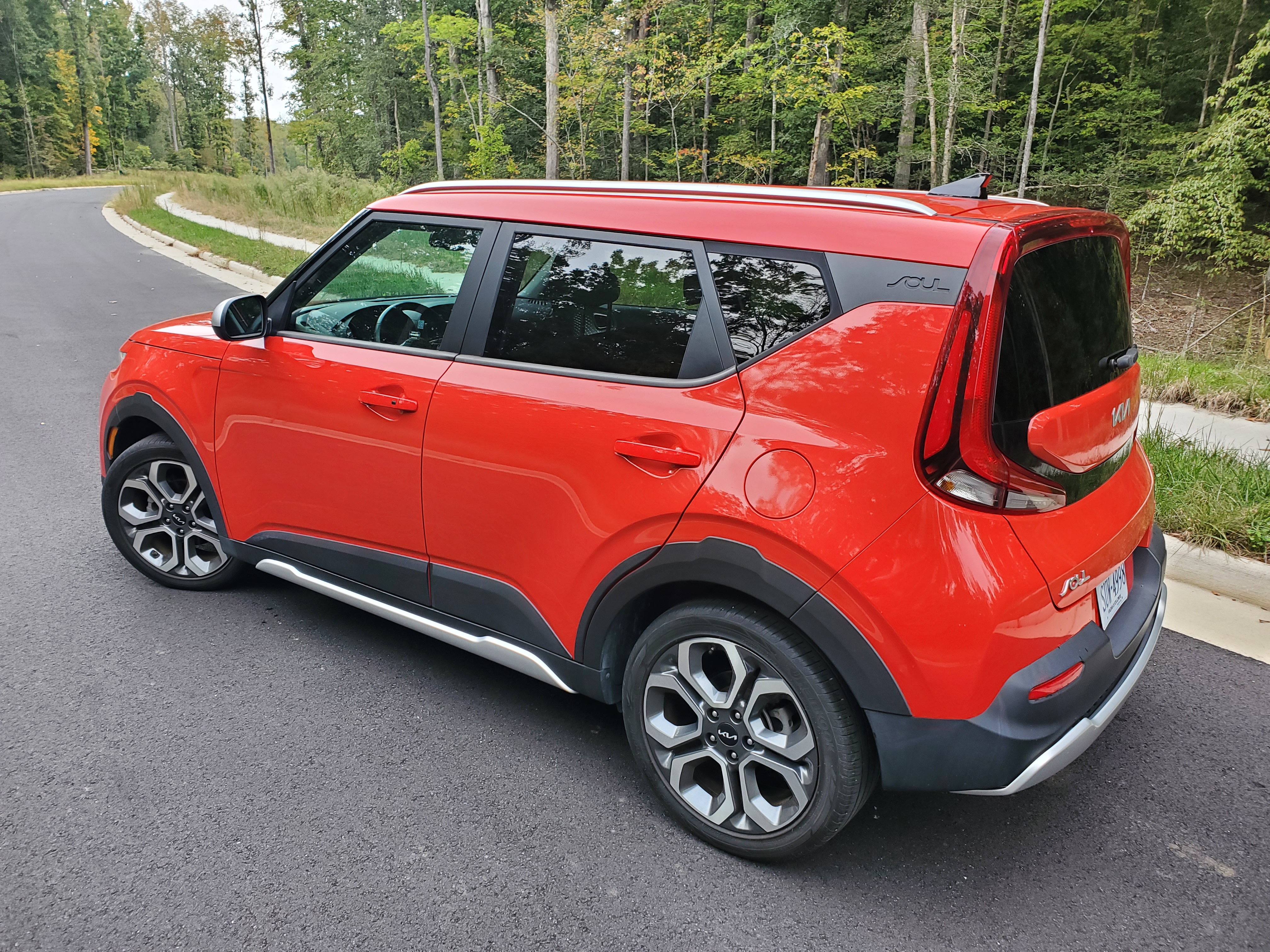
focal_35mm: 26
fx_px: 954
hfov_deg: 67.3
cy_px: 476
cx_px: 635
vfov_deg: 53.1
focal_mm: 4.3
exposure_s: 1/120
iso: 80
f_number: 2.4
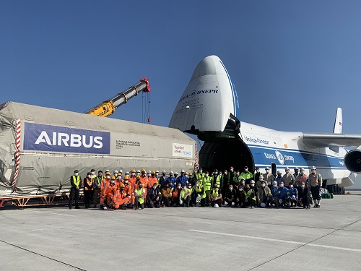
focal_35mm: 26
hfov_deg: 67.3
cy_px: 136
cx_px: 180
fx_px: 271
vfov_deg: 53.1
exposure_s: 1/4098
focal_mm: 4.25
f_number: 1.8
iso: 25
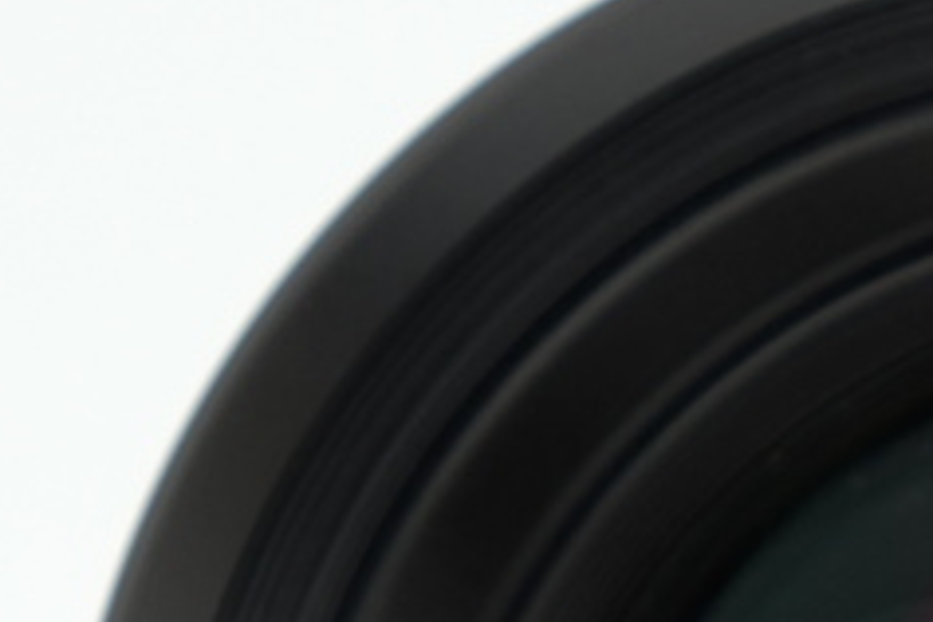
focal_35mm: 339
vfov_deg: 4.0
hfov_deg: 6.1
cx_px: 980
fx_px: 8785
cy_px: 913
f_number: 8
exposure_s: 1/125
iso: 200
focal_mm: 44.4
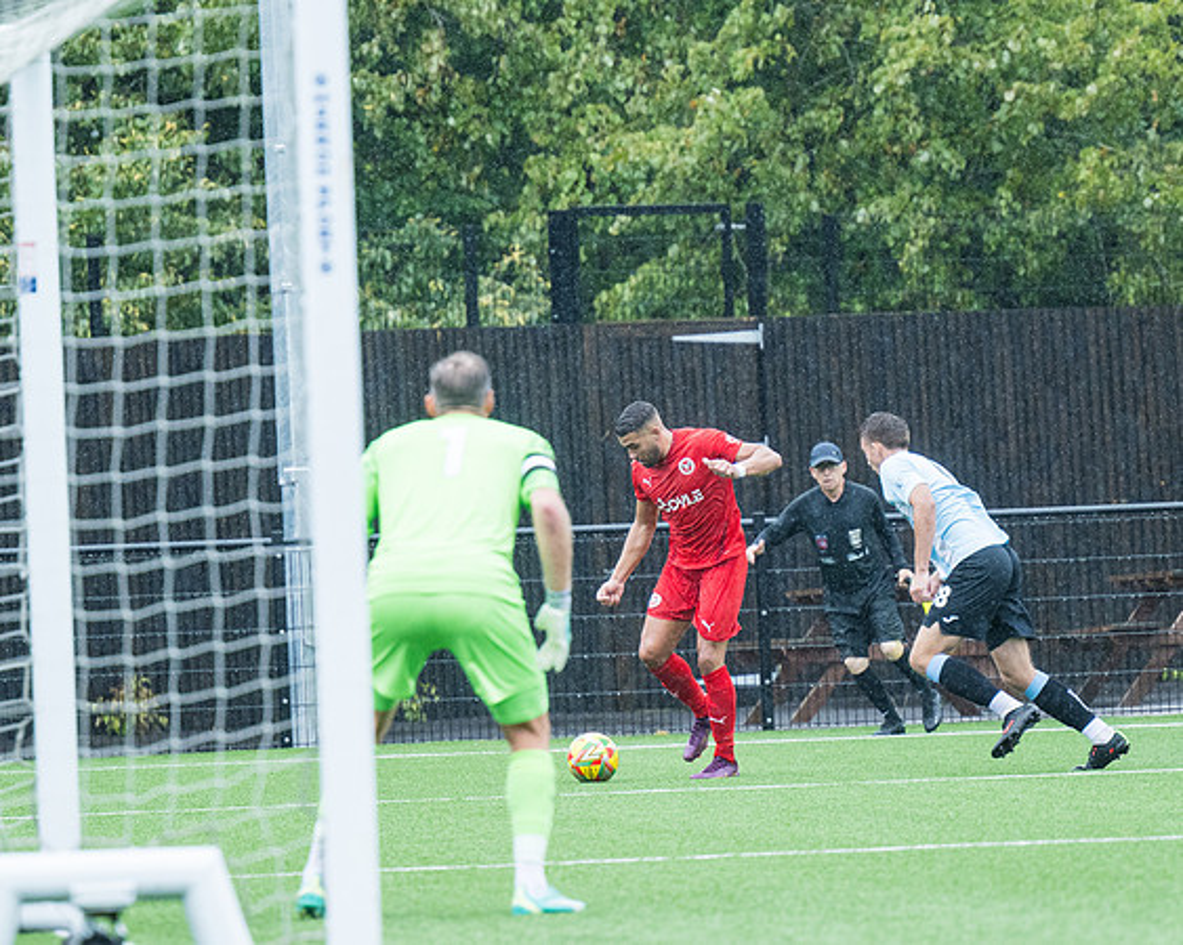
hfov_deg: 5.5
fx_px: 12422
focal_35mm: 355
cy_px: 472
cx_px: 652
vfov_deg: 4.4
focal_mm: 210
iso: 1000
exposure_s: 1/1250
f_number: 4
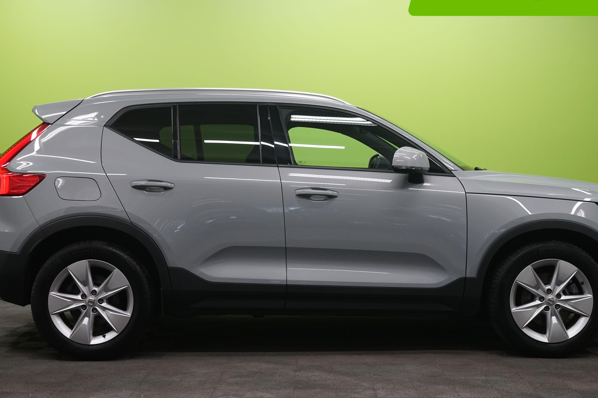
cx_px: 311
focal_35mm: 53
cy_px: 182
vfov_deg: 25.5
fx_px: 880
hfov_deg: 37.5
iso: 1250
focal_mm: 41
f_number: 7.1
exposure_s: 1/25
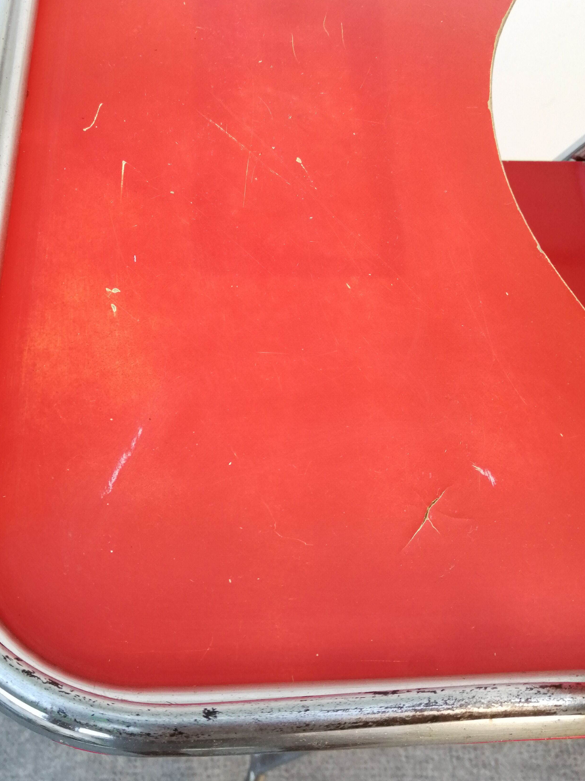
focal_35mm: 33
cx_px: 255
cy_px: 350
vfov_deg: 55.2
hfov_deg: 42.9
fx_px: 744
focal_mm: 3.46
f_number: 1.8
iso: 64
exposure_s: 1/100
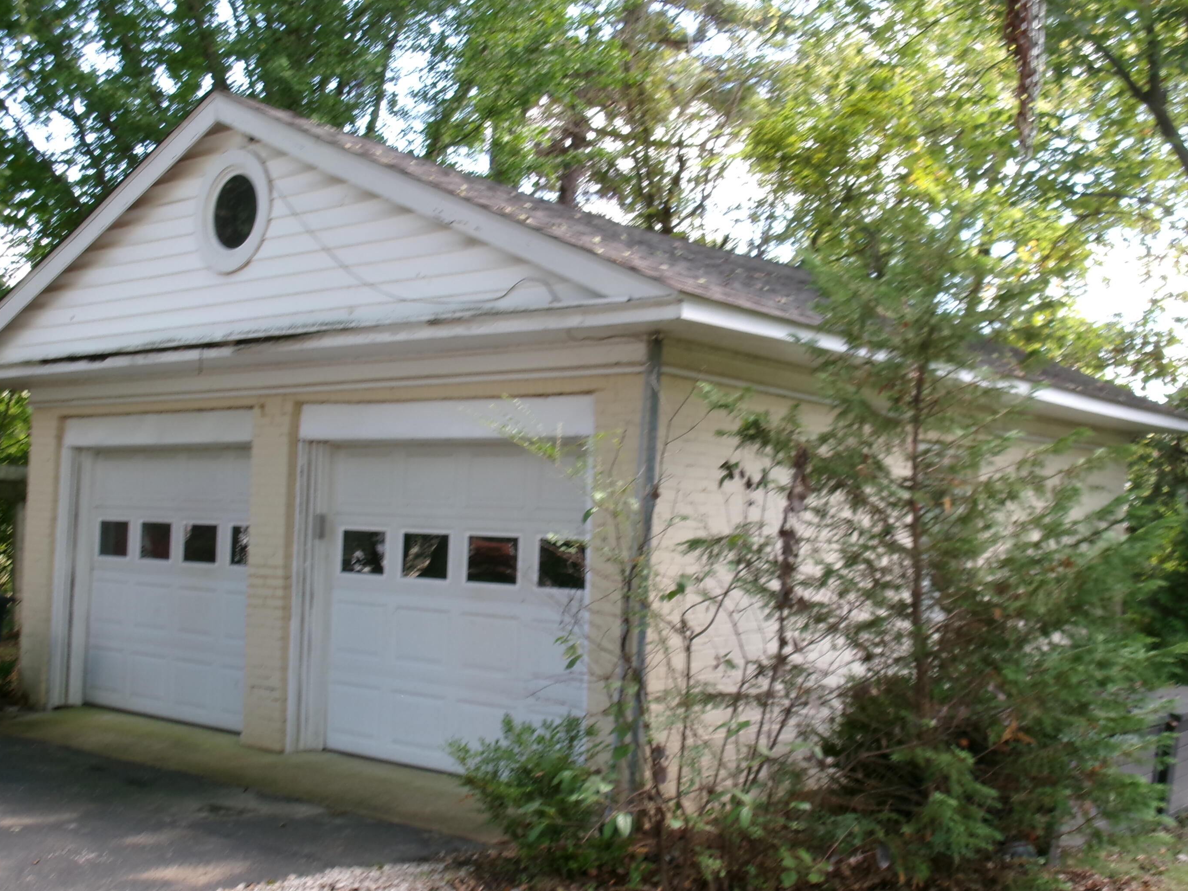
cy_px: 480
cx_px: 581
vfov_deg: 30.9
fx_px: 1613
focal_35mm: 47
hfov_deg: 40.4
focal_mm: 7.8
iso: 124
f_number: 4.7
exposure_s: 1/34
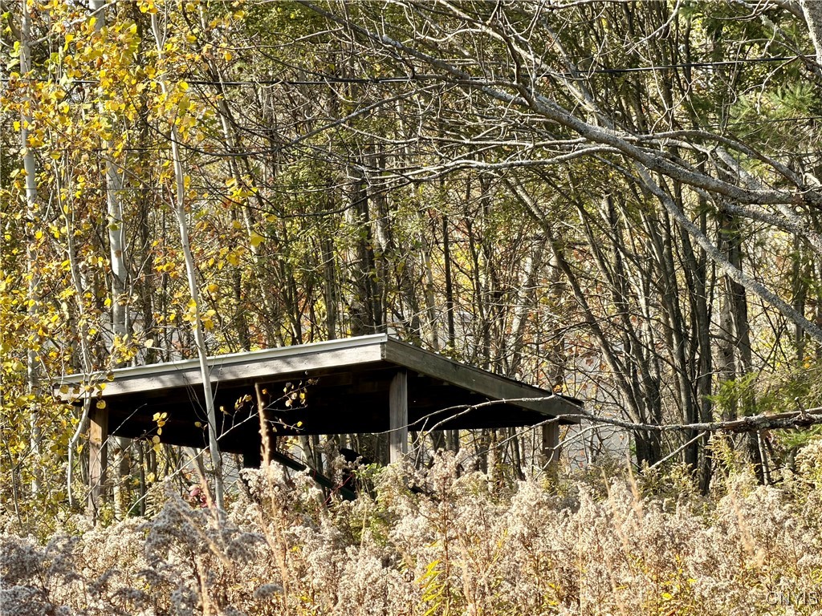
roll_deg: +0.1
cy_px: 308
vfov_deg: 7.4
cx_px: 411
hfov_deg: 9.9
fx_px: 4749
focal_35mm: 200
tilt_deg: +1.9
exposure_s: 1/311
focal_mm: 16.89
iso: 40
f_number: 2.8
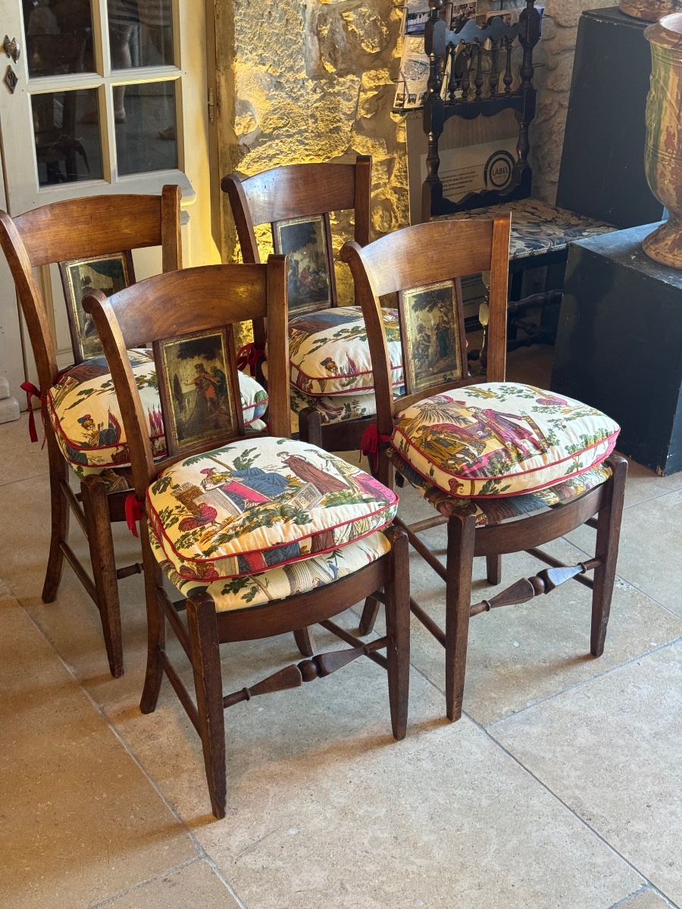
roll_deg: -0.7
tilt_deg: -27.8
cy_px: 454
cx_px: 341
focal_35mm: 48
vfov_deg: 39.7
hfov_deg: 30.3
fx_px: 1261
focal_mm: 6.76
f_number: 1.78
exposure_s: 1/50
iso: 200
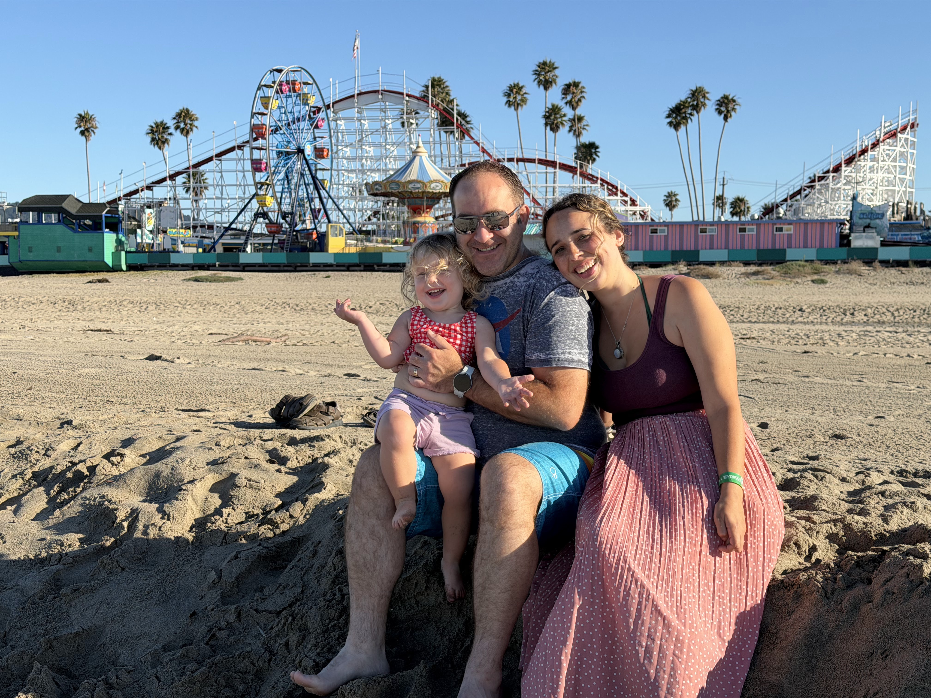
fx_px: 1291
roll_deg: +0.0
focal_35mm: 48
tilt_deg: -3.4
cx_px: 466
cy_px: 349
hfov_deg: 39.7
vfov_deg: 30.3
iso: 64
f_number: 1.78
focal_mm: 6.76
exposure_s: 1/3534
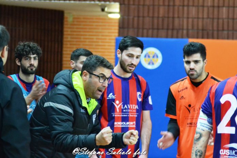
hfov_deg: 13.7
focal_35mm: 150
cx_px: 118
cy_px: 79
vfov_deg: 9.1
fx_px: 987
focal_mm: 100
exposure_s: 1/100
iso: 3200
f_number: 4
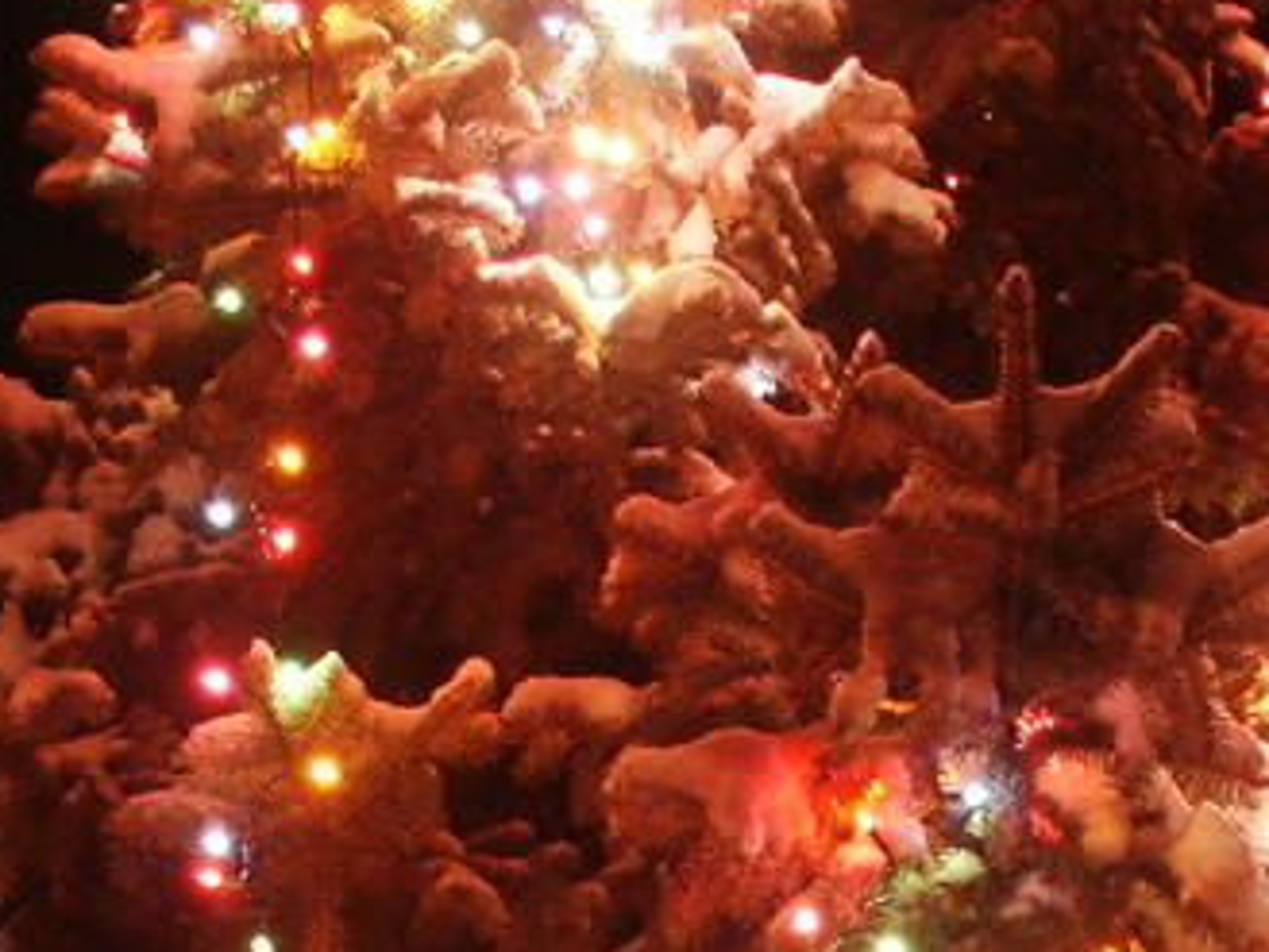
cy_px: 1391
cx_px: 899
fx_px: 3997
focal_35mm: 109
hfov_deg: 18.0
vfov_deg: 12.9
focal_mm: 7.18
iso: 200
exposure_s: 2
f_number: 3
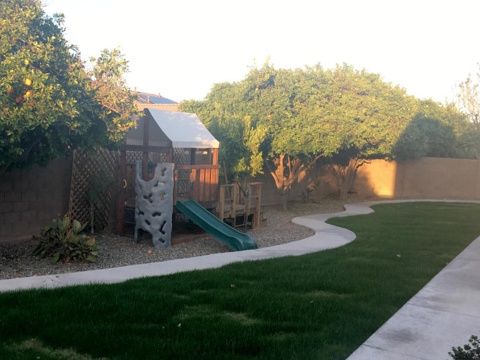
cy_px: 211
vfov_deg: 37.6
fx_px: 527
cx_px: 173
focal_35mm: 38
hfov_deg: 48.4
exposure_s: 1/120
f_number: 2.2
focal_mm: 4.15
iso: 25
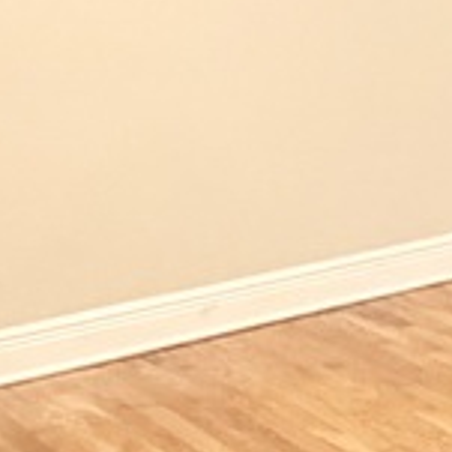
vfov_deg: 14.7
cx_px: 1042
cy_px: 347
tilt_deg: -20.6
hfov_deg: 12.2
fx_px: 1743
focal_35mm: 118
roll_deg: +0.8
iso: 640
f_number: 2.2
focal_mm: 2.22
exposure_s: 1/60
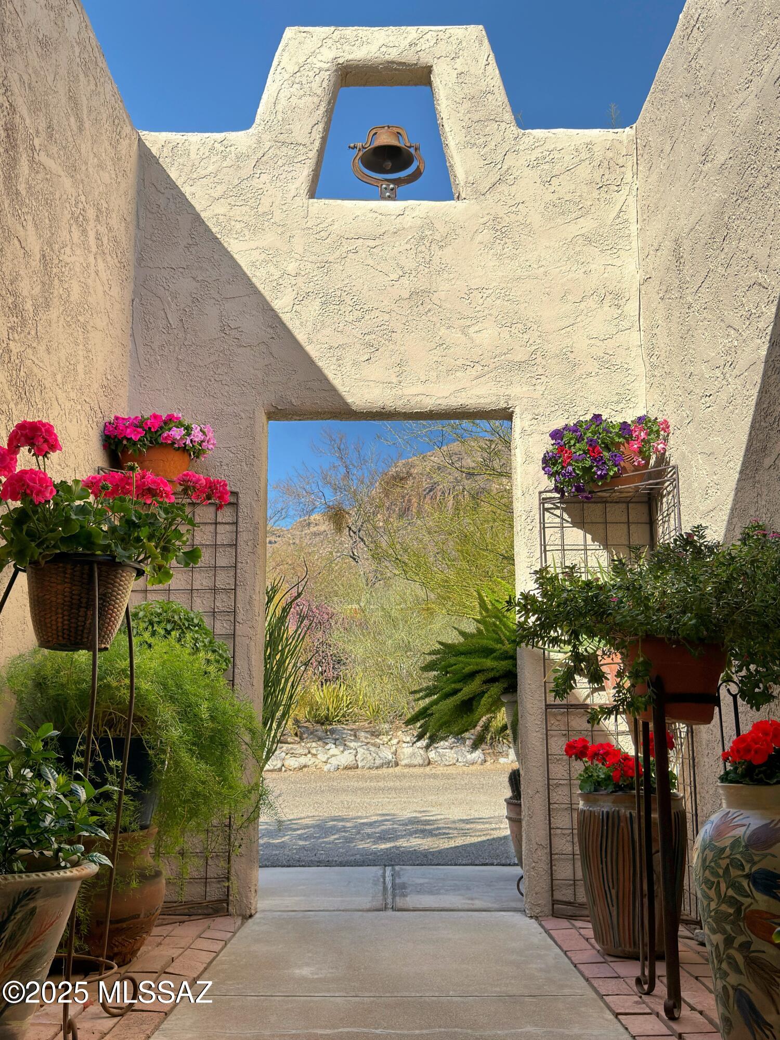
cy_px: 520
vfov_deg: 52.6
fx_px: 1052
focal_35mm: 35
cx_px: 390
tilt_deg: +10.9
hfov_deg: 40.7
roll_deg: -0.5
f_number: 1.78
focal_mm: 6.76
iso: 80
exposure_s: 1/1592
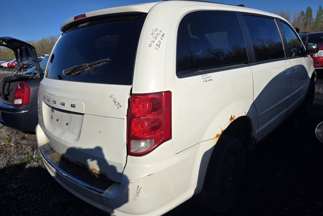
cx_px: 161
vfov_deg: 53.1
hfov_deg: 73.7
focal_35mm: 24
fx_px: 215
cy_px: 102
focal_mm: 5.4
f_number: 1.8
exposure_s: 1/3399
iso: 25
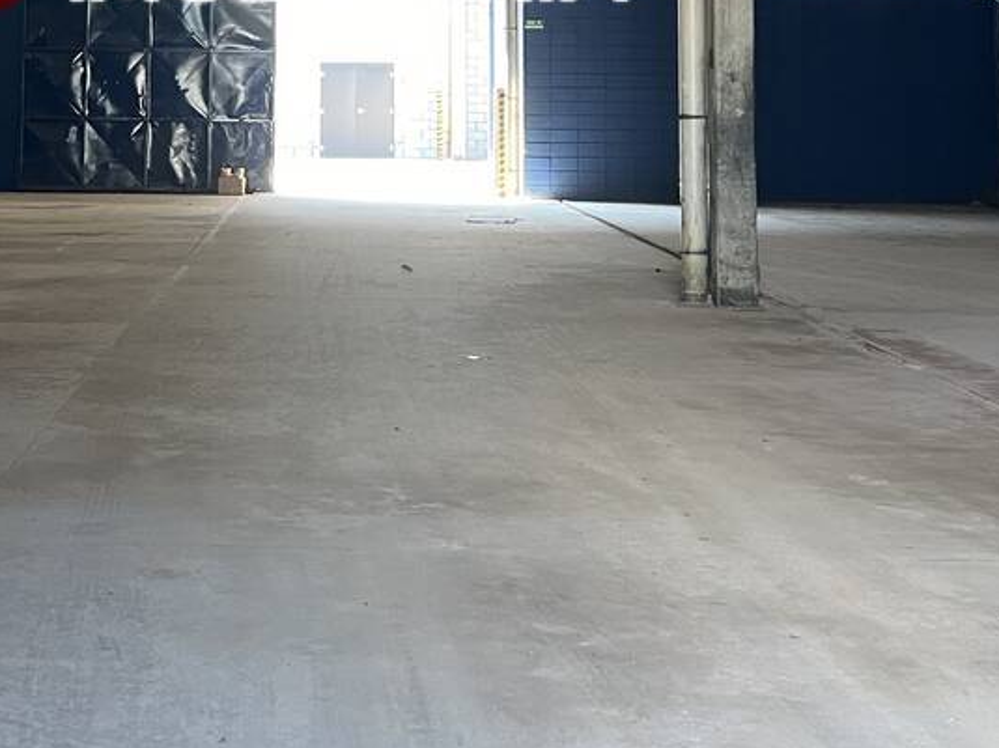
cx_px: 263
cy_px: -58
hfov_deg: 27.4
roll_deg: -0.3
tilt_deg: +3.3
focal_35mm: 70
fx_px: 2020
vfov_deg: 20.1
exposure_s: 1/72
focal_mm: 5.7
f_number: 1.5
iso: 125
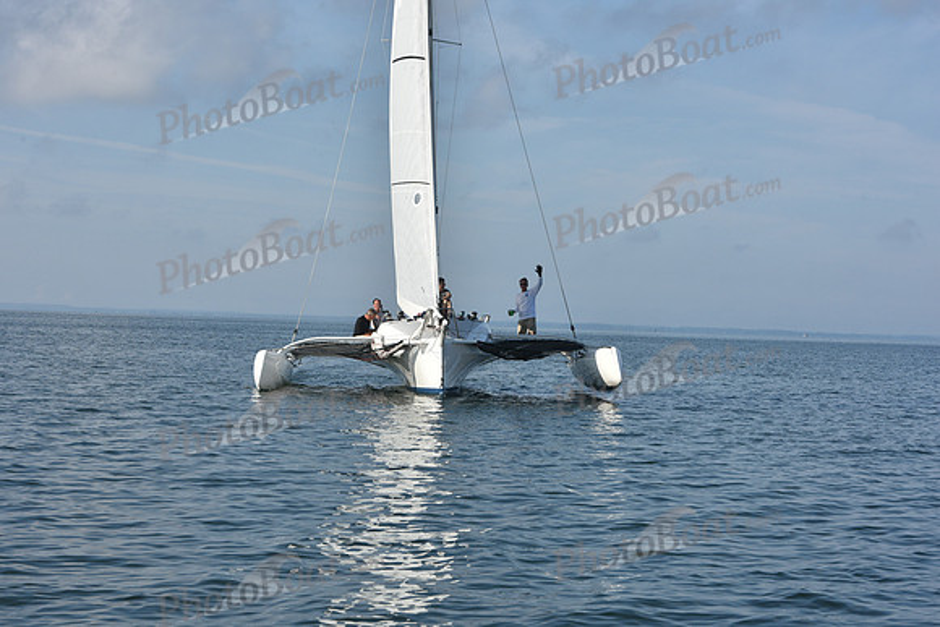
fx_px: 2142
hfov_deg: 24.8
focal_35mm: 82
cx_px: 470
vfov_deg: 16.7
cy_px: 314
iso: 320
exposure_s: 1/800
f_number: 11
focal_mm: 82
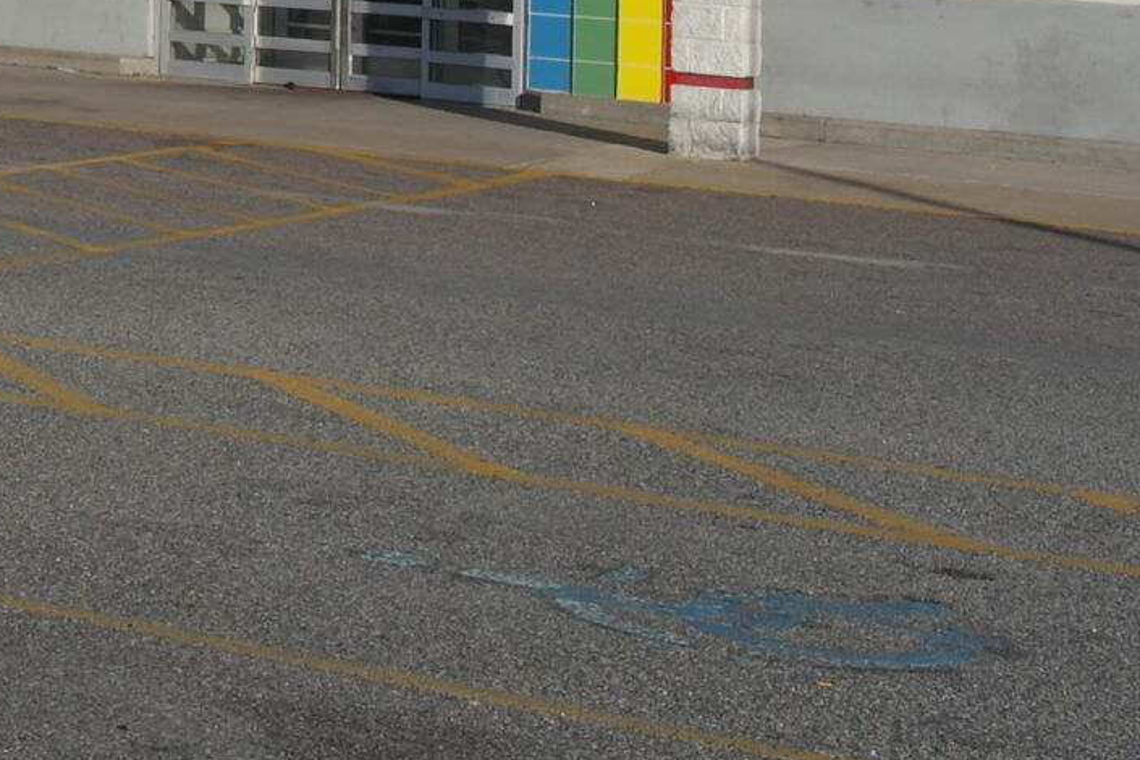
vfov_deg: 11.8
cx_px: -826
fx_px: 3451
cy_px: -518
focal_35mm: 109
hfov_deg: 16.2
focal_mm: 20
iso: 100
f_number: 8
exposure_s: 1/400
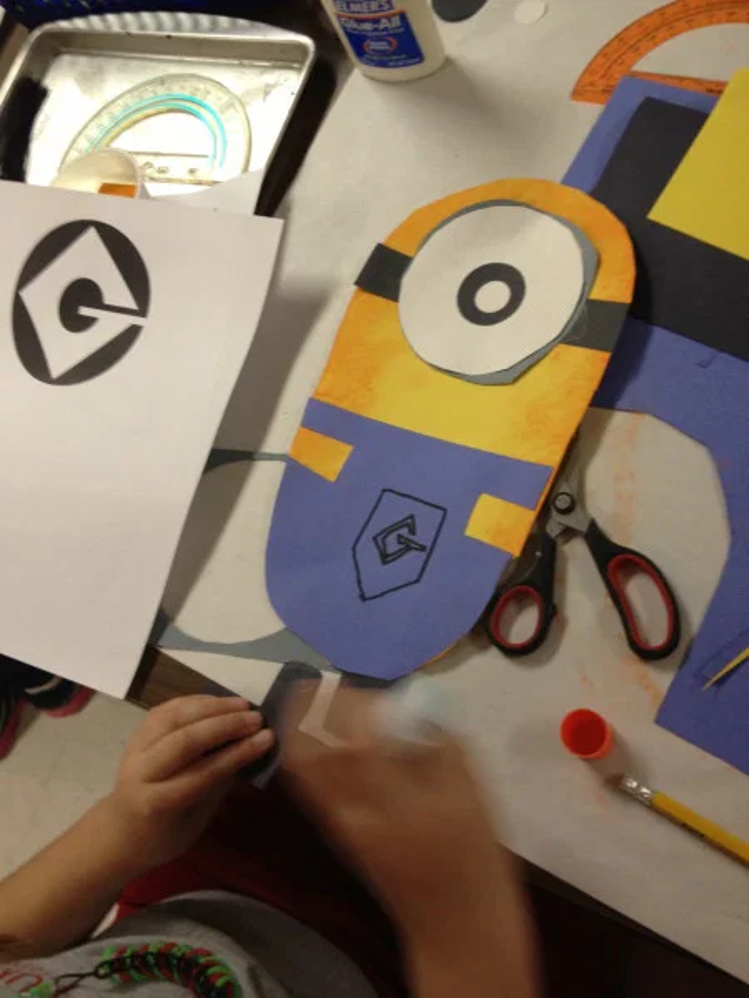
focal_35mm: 35
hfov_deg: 40.7
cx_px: 374
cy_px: 499
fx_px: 1010
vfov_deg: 52.6
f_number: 2.4
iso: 100
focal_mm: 4.28
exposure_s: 1/20
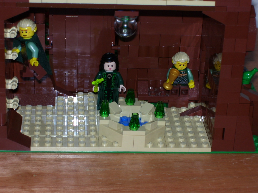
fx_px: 805
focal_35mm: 108
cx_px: 129
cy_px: 96
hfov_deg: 18.2
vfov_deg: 13.7
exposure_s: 1/90
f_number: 4.6
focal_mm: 18
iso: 80
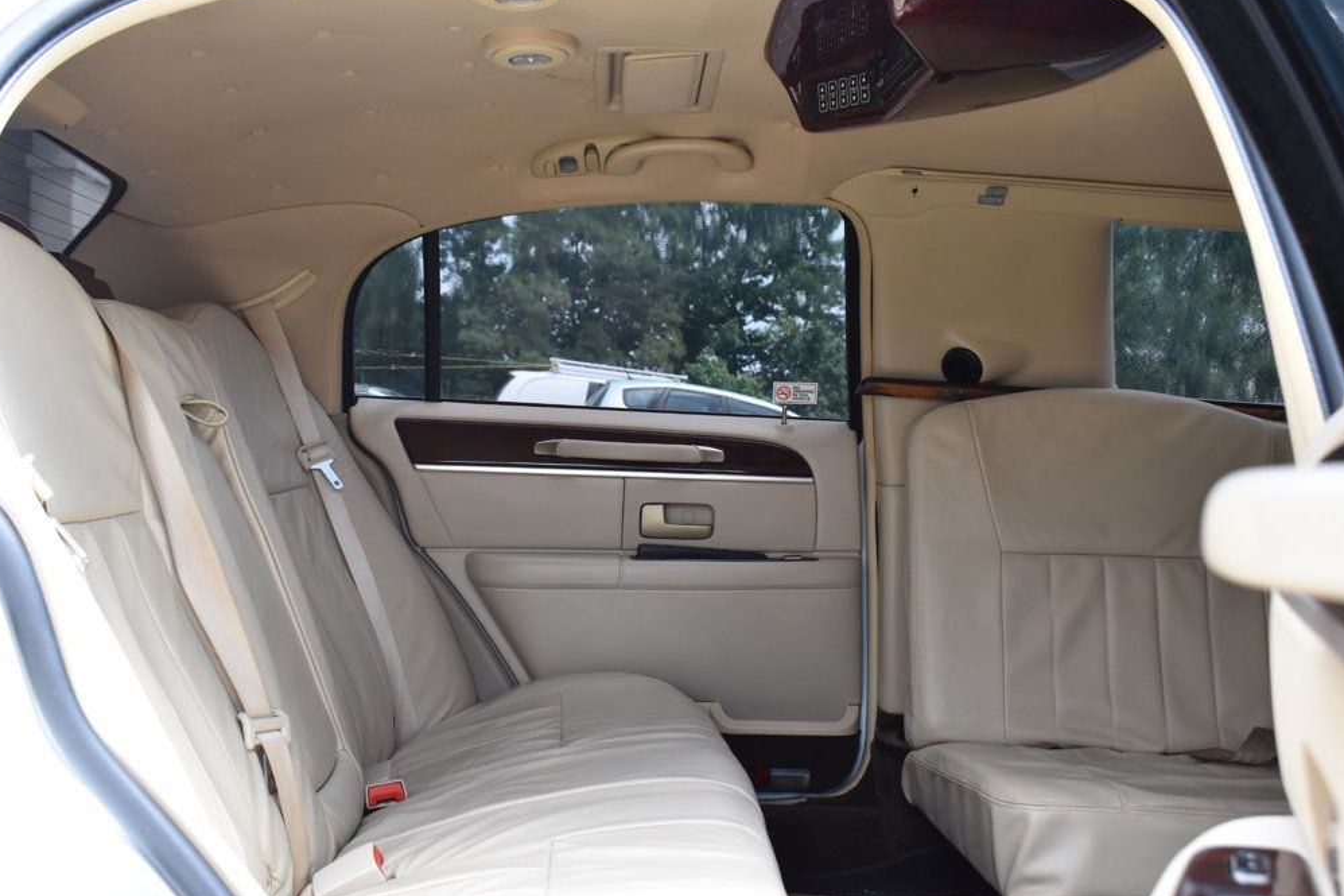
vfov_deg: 33.4
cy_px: 443
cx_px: 668
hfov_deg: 48.5
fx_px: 1493
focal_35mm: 40
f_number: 8
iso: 400
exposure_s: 1/125
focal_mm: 26
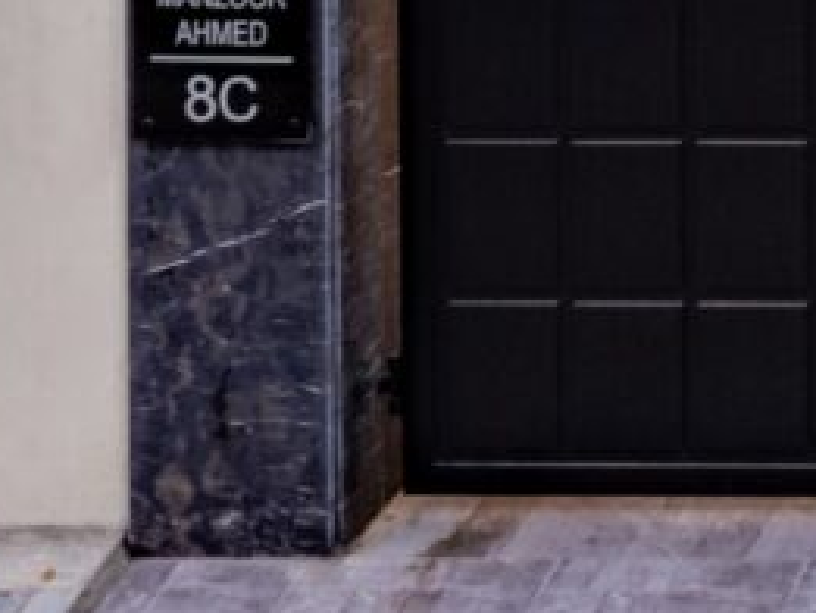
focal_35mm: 166
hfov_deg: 10.5
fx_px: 3915
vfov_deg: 8.0
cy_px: -1073
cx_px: 1857
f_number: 2.8
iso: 100
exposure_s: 1/13
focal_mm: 8.38
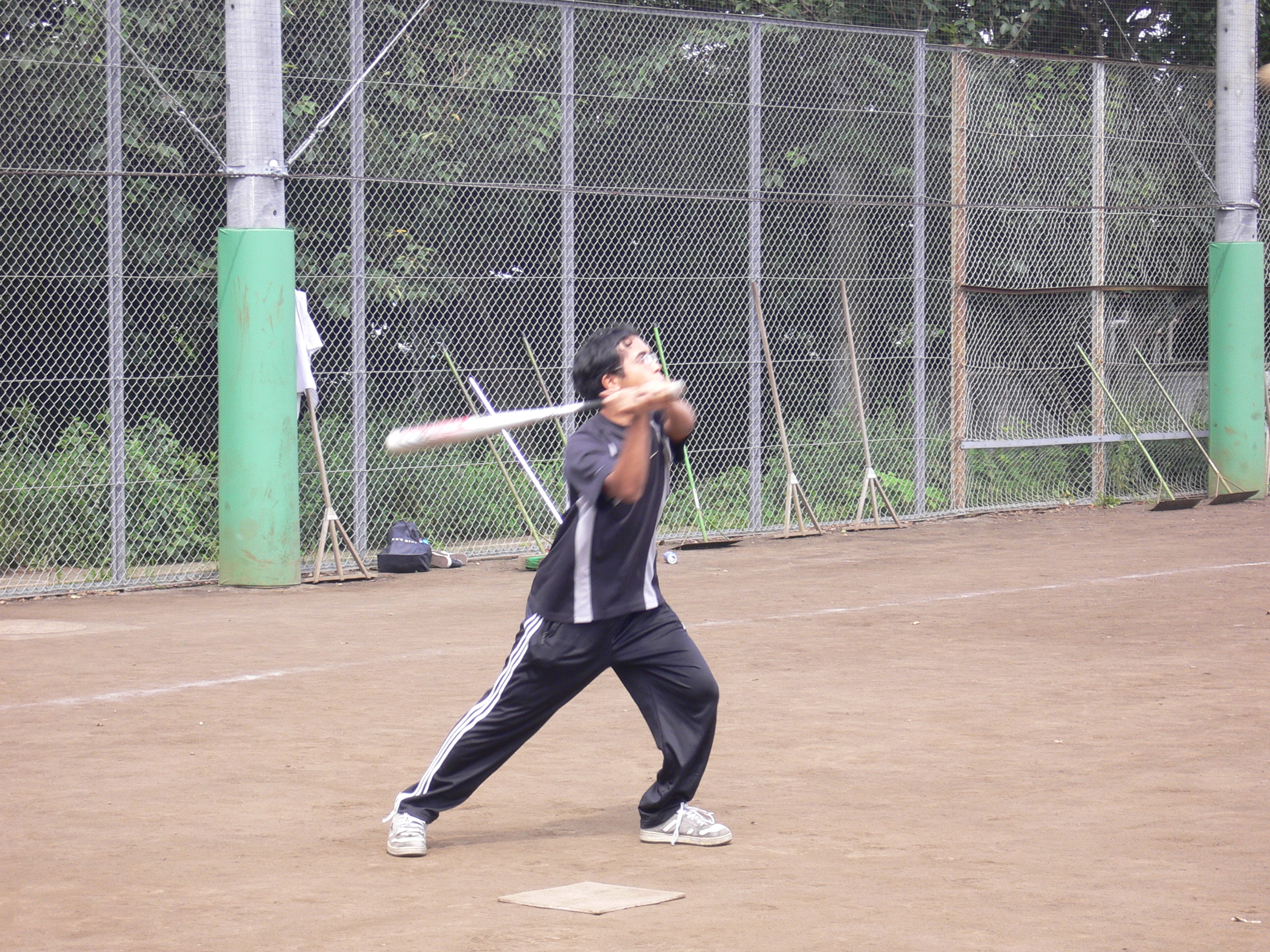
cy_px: 476
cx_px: 635
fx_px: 3852
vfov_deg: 14.1
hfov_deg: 18.7
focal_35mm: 105
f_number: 5
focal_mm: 17.4
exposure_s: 1/100
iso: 80
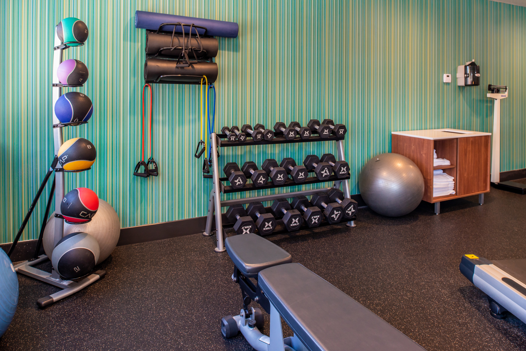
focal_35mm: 25
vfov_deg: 51.3
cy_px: 170
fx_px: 365
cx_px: 271
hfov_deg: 71.5
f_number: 11
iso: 640
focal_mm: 24
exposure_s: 1/8
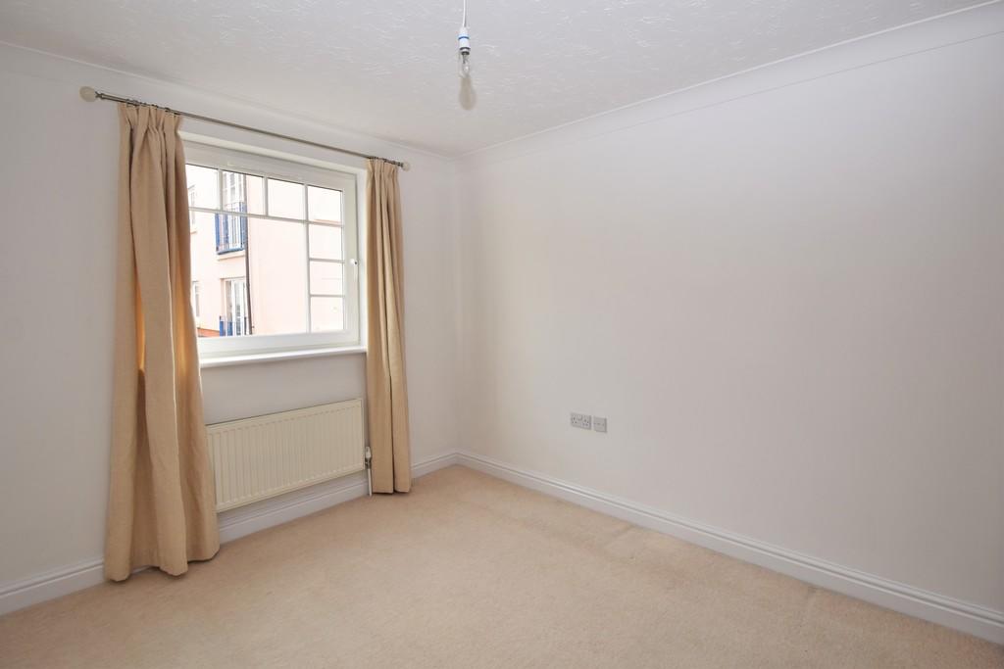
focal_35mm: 15
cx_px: 502
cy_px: 334
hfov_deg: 100.4
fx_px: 418
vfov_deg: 77.3
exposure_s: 1/125
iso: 320
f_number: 5.6
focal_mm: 10
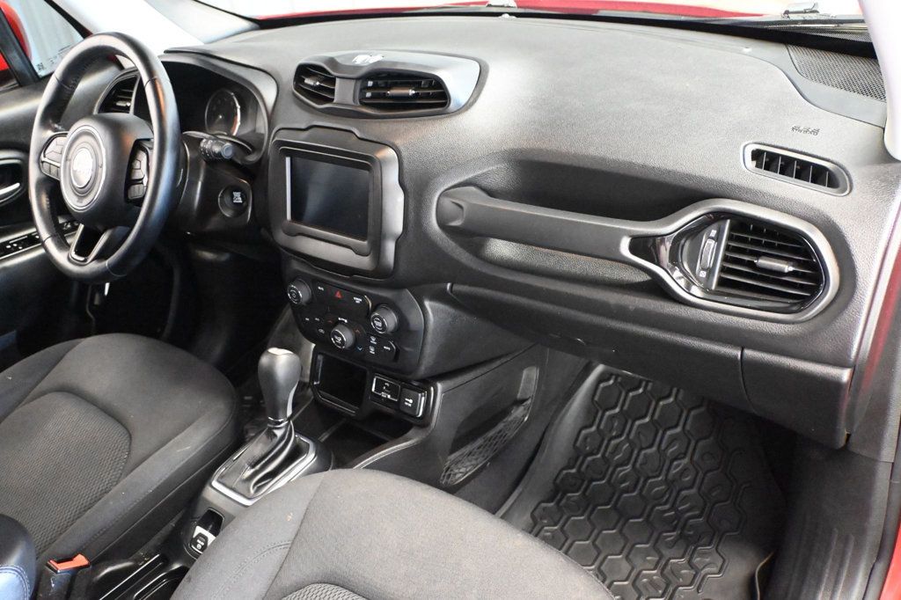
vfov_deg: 42.6
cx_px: 450
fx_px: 769
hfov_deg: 60.7
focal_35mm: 31
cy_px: 300
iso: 12800
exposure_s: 1/25
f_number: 3.8
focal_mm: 20.5
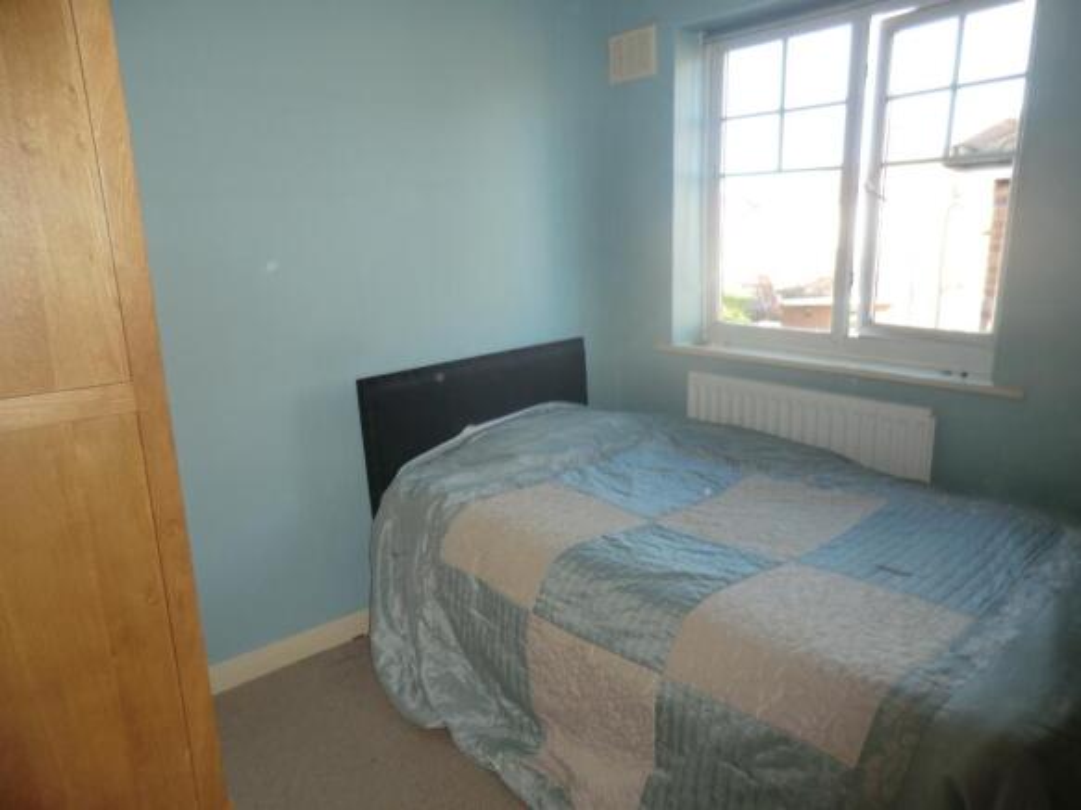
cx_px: 540
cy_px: 405
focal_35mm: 24
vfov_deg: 56.8
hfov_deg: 71.6
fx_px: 749
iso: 125
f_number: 3.2
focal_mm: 4.3
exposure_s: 1/60
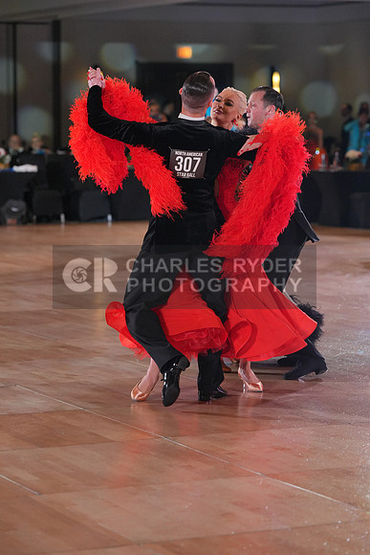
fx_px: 1849
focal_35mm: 120
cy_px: 278
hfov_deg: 11.4
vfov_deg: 17.1
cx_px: 185
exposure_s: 1/500
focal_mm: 120
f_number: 4
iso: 2000
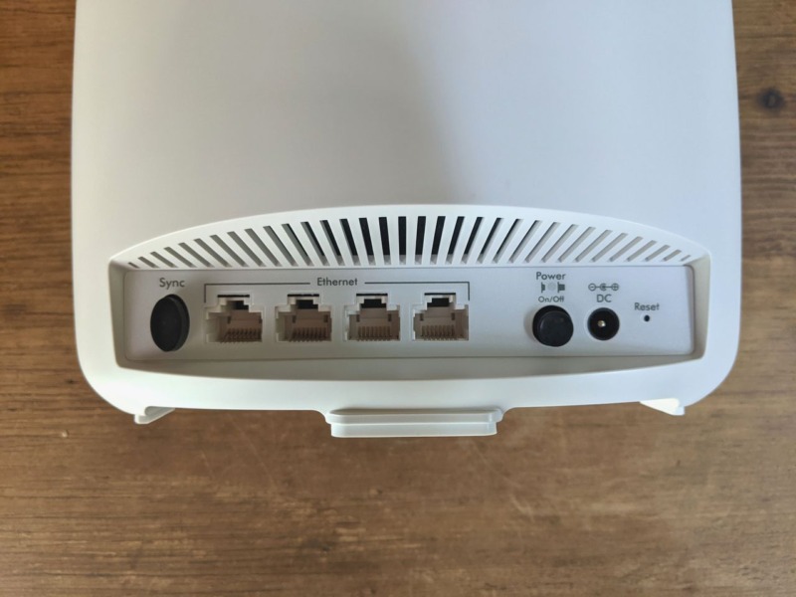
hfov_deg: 65.3
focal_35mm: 27
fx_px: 621
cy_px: 298
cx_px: 398
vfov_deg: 51.4
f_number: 1.8
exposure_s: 1/62.9
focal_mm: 4.44
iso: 399
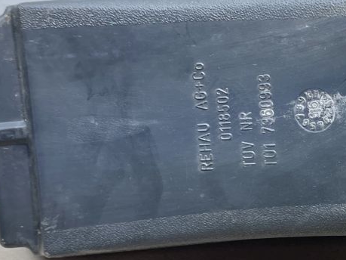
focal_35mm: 68
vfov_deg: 21.6
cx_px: 277
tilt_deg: -47.4
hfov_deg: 28.0
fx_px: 680
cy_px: 132
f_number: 1.6
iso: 64
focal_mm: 4.2
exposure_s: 1/50
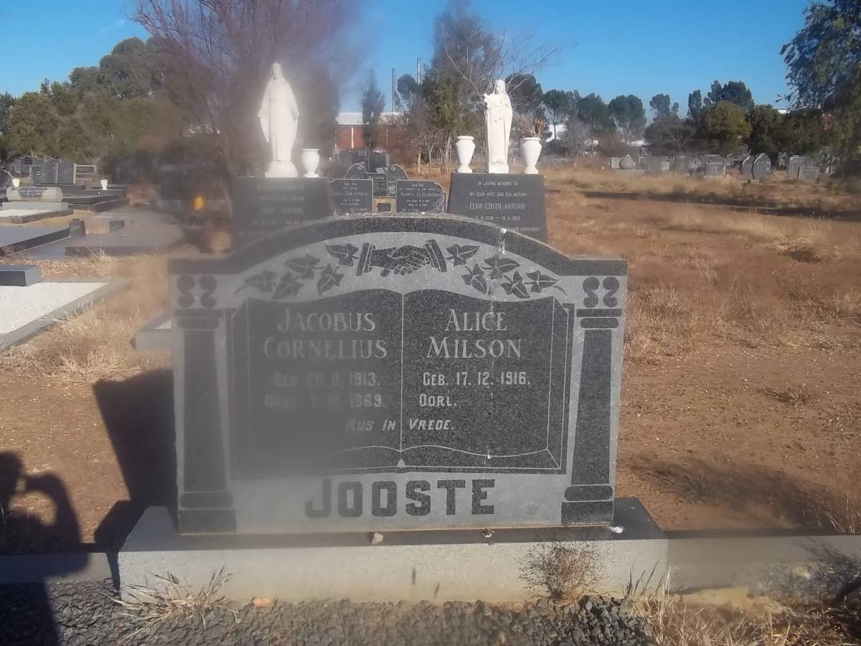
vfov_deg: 44.2
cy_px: 323
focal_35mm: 32
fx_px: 796
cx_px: 430
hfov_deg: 56.8
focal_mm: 5.7
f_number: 5.5
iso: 80
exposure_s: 1/500
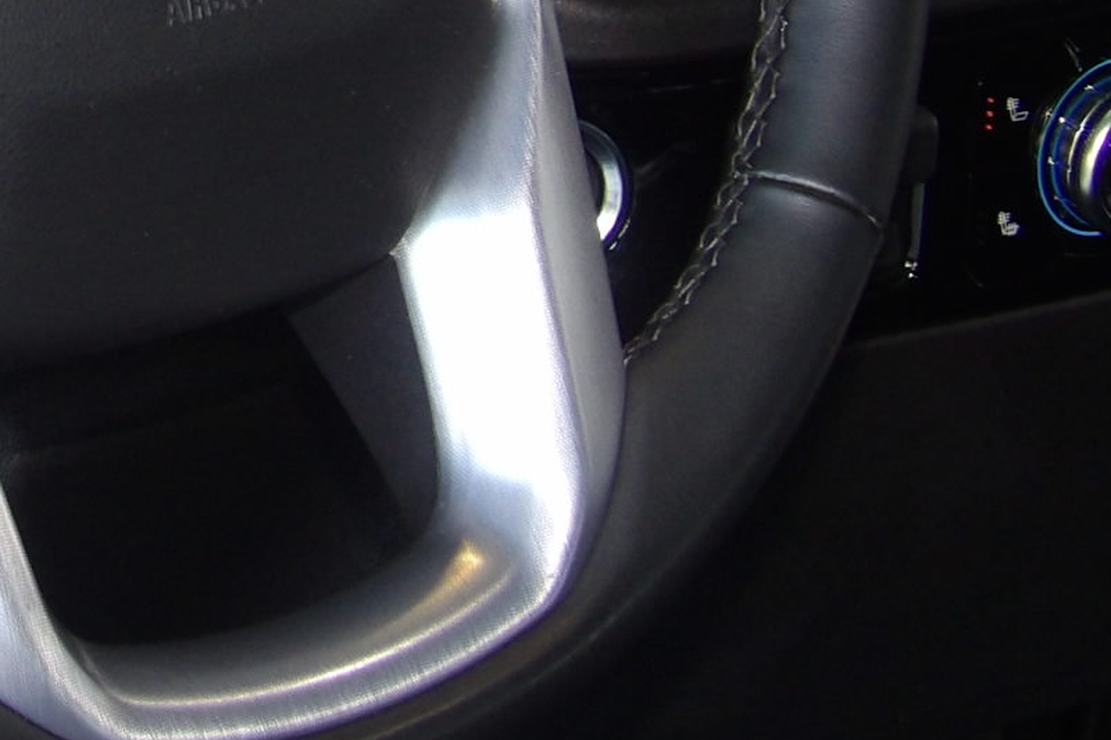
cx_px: -135
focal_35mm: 155
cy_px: -211
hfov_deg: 13.0
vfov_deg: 8.7
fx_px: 4782
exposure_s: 1/29
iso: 200
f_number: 3.8
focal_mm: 8.2
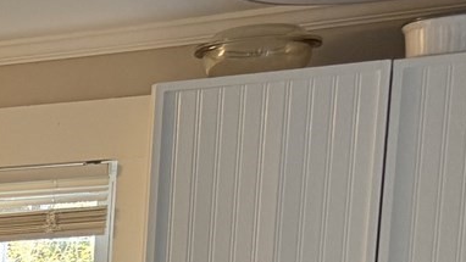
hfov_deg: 12.5
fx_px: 1730
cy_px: 729
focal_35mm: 140
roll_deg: -0.1
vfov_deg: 7.8
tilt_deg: -9.2
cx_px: -594
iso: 160
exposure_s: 1/60
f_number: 1.78
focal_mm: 6.76
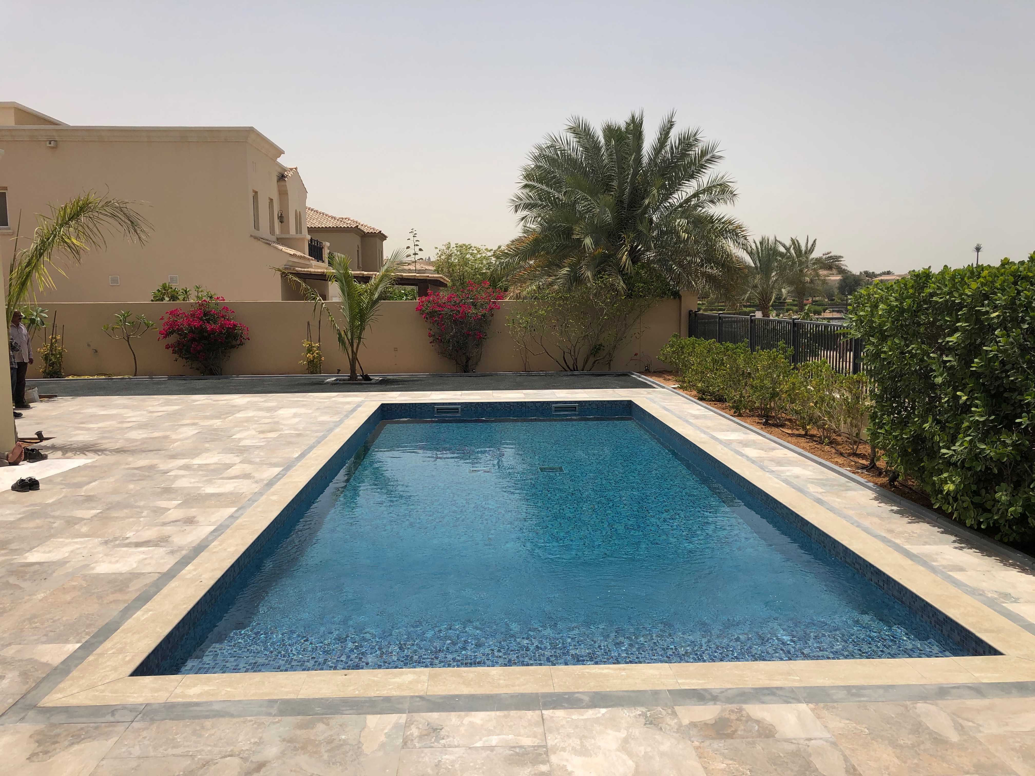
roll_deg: +0.6
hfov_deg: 63.4
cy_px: 388
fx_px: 837
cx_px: 518
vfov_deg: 49.7
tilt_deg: -6.9
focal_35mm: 28
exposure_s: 1/3690
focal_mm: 4
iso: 20
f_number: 1.8
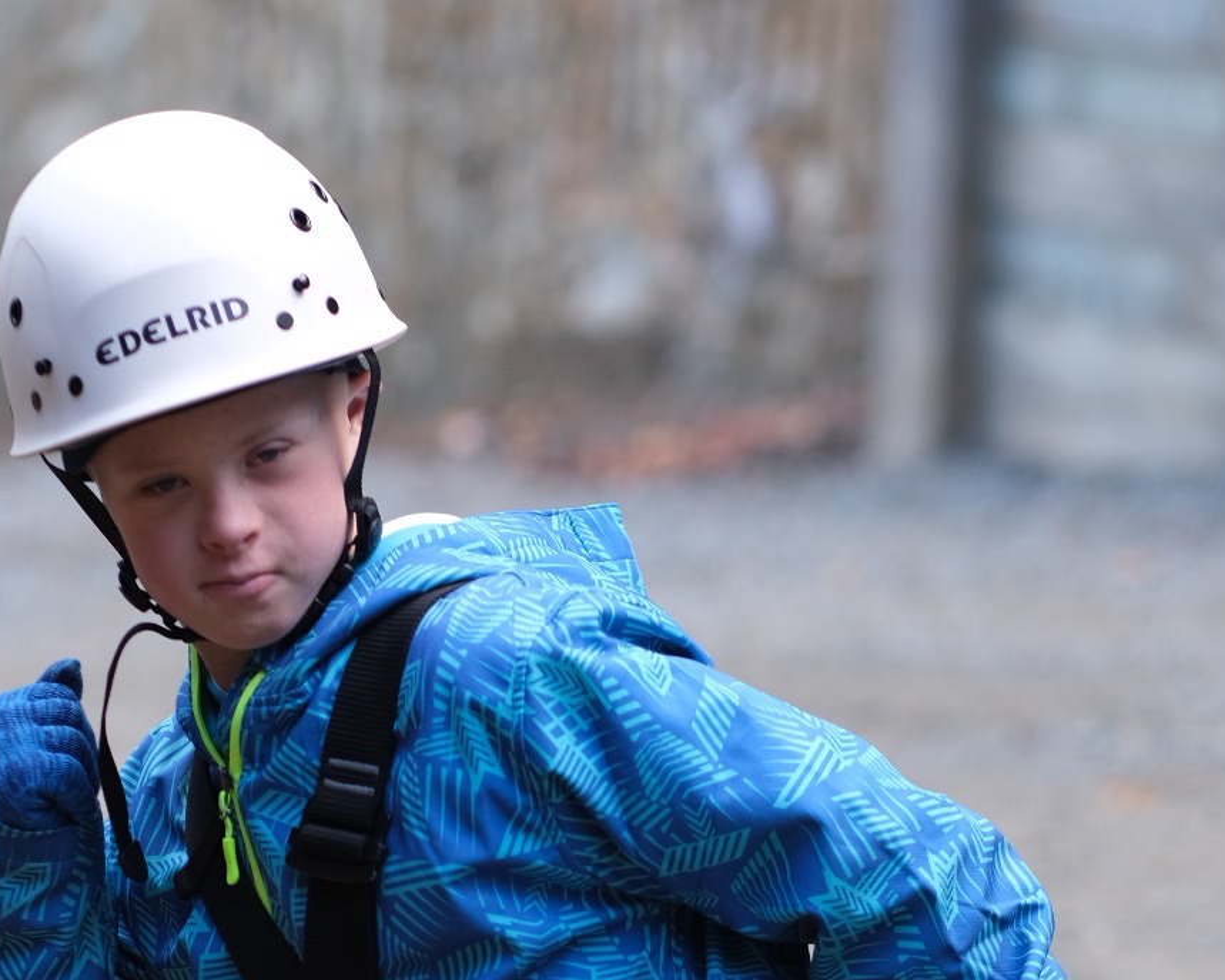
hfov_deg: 11.8
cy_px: 1048
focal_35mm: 163
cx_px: 536
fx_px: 5909
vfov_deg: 9.4
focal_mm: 56
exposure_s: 1/280
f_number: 2
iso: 160
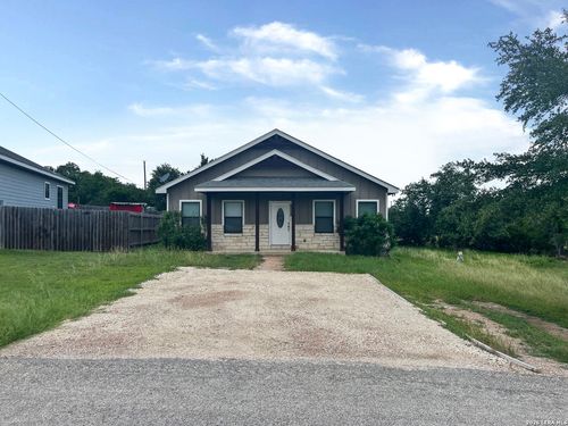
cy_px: 213
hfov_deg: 67.3
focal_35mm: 26
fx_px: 427
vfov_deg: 53.1
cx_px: 284
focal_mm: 5.1
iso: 50
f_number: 1.6
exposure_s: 1/5848
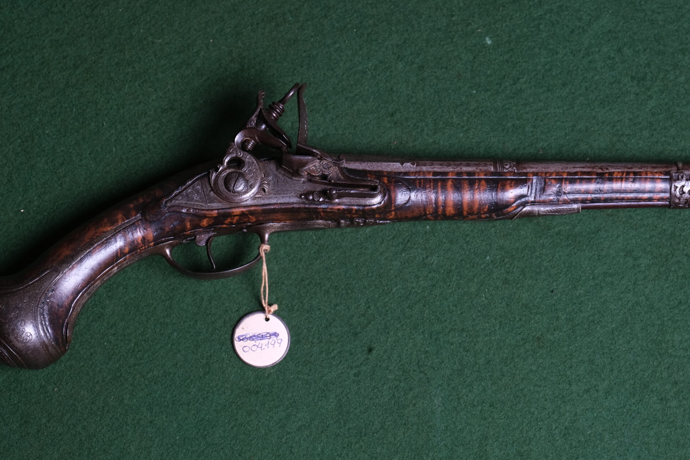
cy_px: 222
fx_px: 2147
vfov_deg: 12.2
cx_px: 388
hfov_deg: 18.3
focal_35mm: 112
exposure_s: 1/160
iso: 320
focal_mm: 55
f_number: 5.6
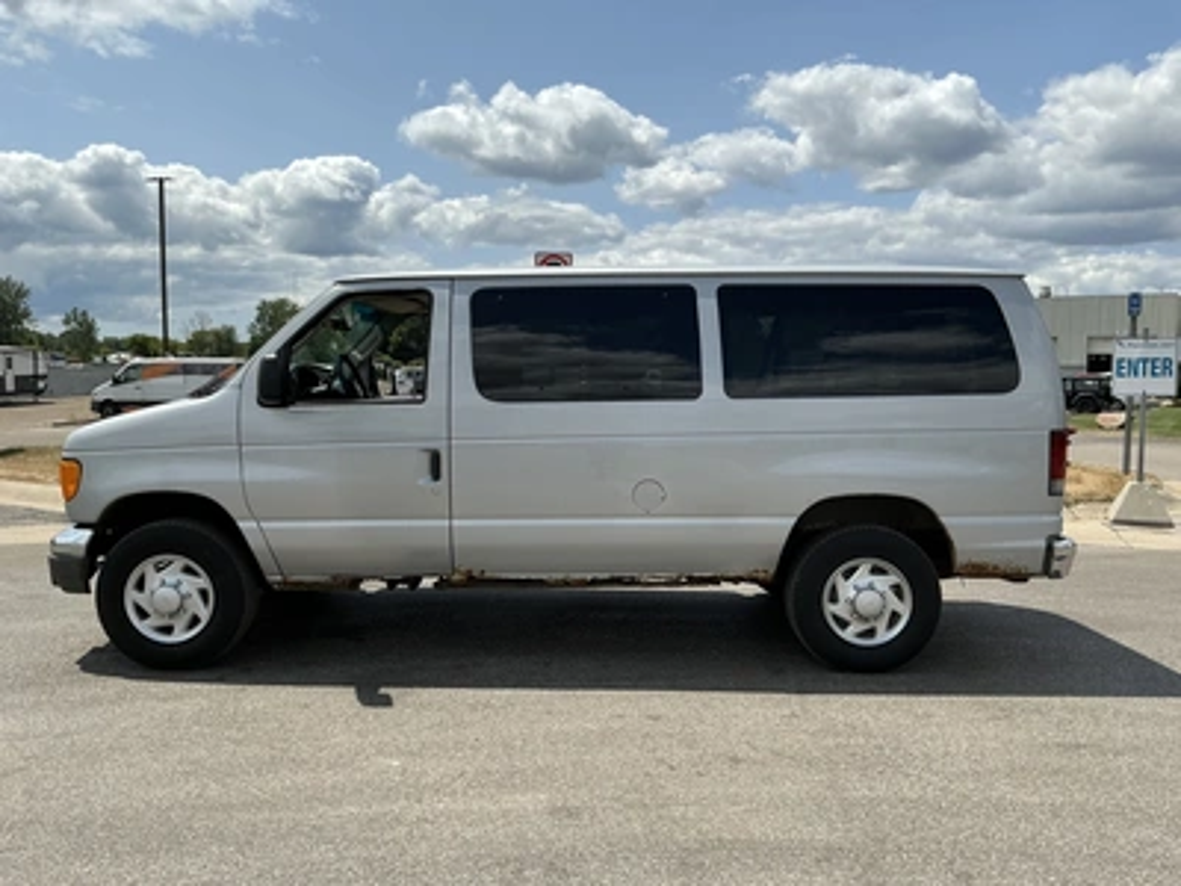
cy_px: 443
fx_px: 955
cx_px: 590
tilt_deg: -2.0
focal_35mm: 28
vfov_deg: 49.7
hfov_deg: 63.4
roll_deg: +0.4
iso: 25
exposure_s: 1/2667
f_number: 1.8
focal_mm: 3
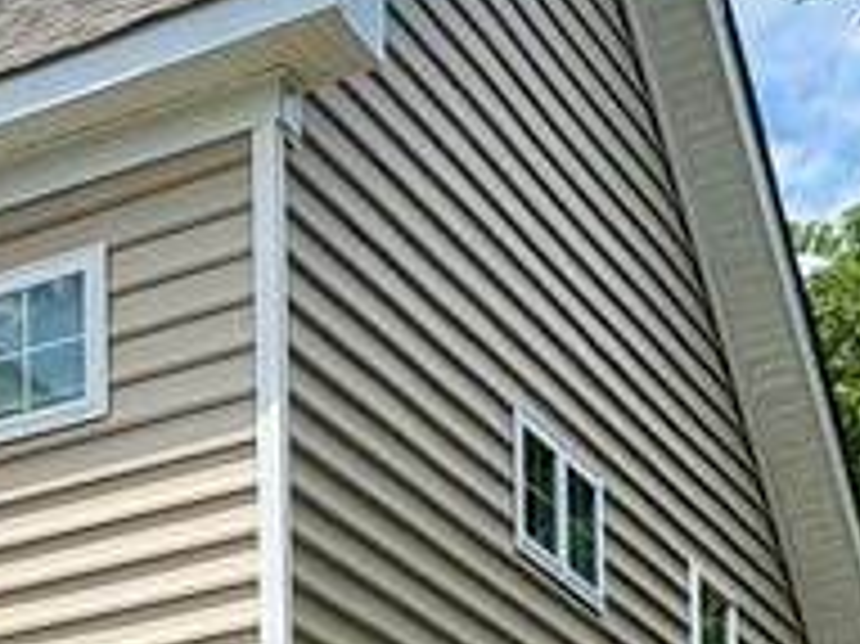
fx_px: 1862
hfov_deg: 15.6
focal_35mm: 75
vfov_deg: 18.5
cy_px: 795
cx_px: -1141
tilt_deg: +1.7
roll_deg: +0.2
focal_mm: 2.22
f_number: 2.2
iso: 50
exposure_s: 1/1323
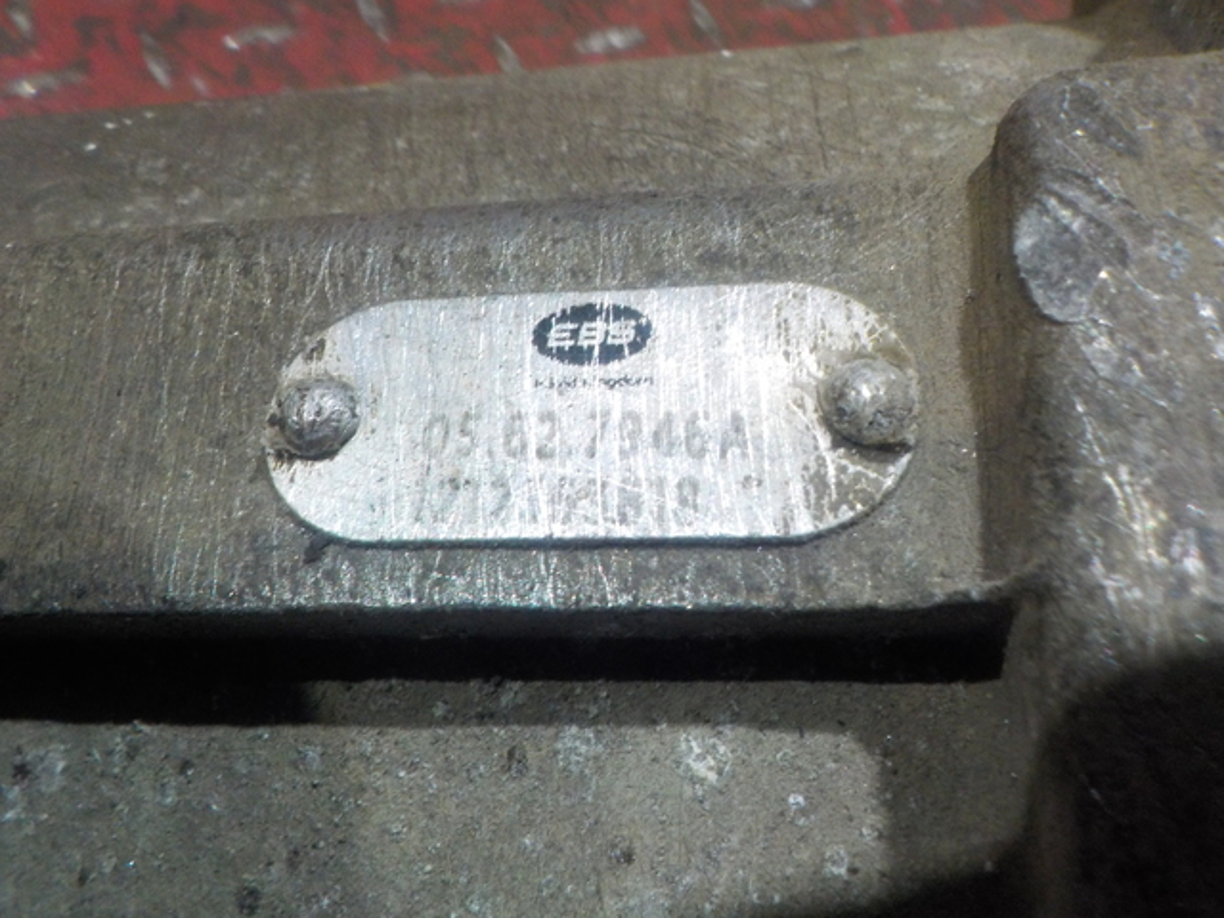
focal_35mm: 30
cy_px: 459
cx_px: 612
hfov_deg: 60.0
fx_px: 1061
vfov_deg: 46.8
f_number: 3.3
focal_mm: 4.1
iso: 400
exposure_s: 1/13
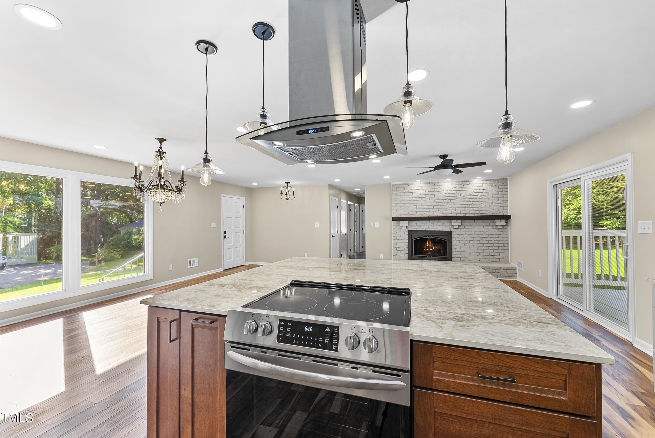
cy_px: 219
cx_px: 328
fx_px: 255
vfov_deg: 81.3
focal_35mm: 14
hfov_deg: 104.2
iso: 400
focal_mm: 14
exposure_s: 1/25
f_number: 7.1
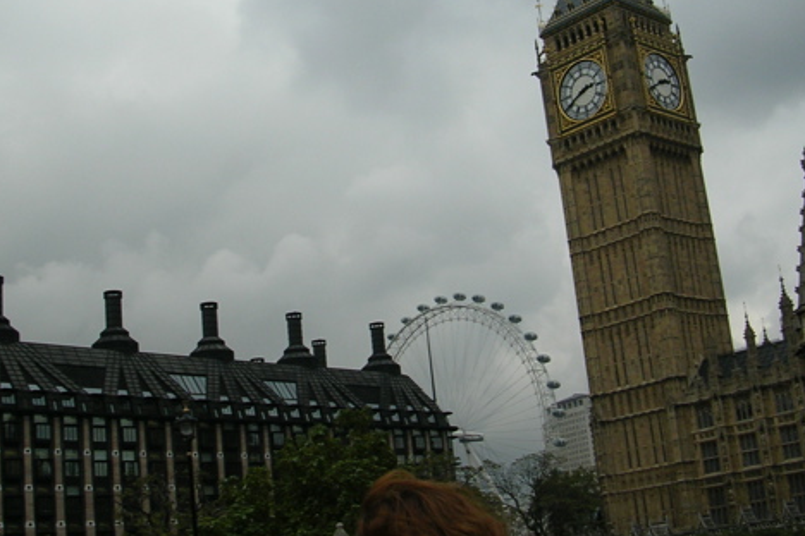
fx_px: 1207
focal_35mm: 54
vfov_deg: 25.0
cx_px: 377
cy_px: 227
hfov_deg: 36.9
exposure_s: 1/600
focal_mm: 5.8
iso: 50
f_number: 2.8
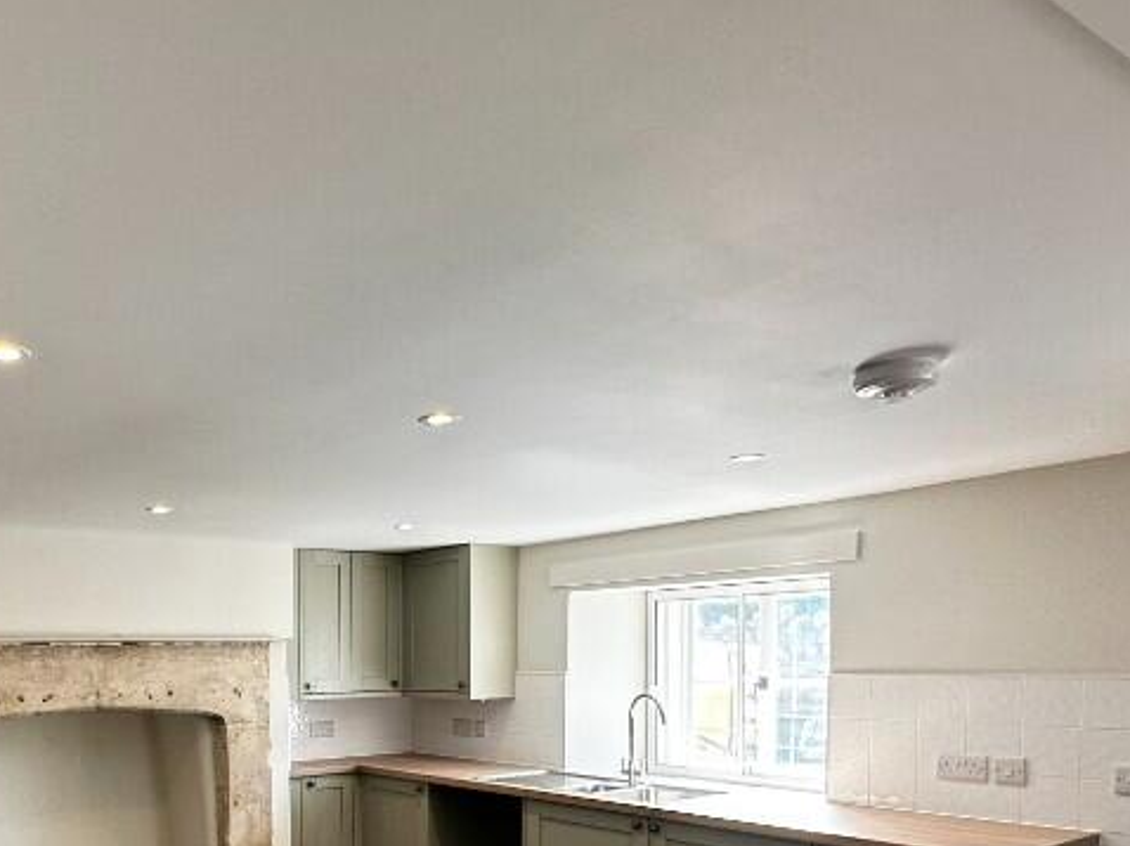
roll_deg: +1.1
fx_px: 979
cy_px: 699
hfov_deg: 57.5
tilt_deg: -2.3
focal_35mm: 30
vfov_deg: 44.1
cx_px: 307
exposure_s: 1/100
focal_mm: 2.22
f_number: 2.2
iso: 64
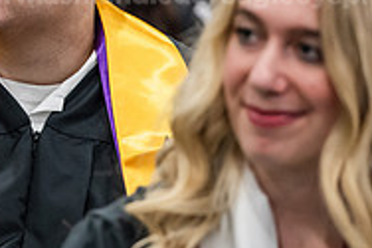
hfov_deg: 6.5
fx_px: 3252
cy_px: 37
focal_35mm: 315
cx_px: -121
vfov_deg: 4.4
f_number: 3.2
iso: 2500
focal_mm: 102
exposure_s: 1/200
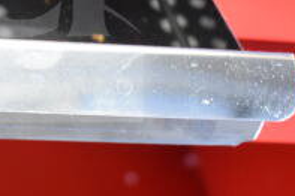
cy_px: 4
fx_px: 1028
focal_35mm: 126
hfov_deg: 15.9
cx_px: -25
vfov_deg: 10.8
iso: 1600
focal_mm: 27
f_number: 4
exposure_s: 1/50
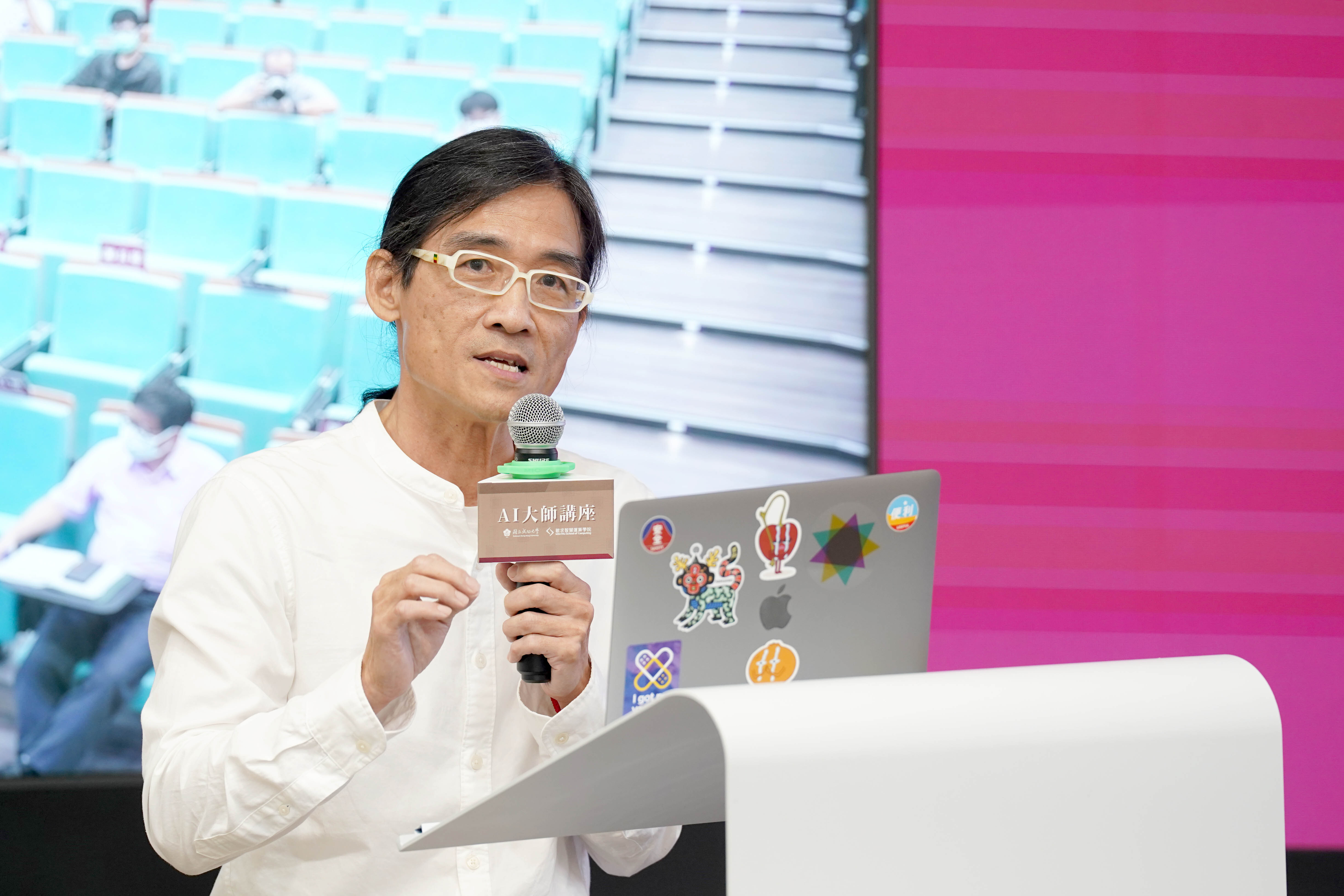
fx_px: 7466
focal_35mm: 200
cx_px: 672
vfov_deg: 6.9
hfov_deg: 10.3
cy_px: 448
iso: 1600
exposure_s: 1/100
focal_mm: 200
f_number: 5
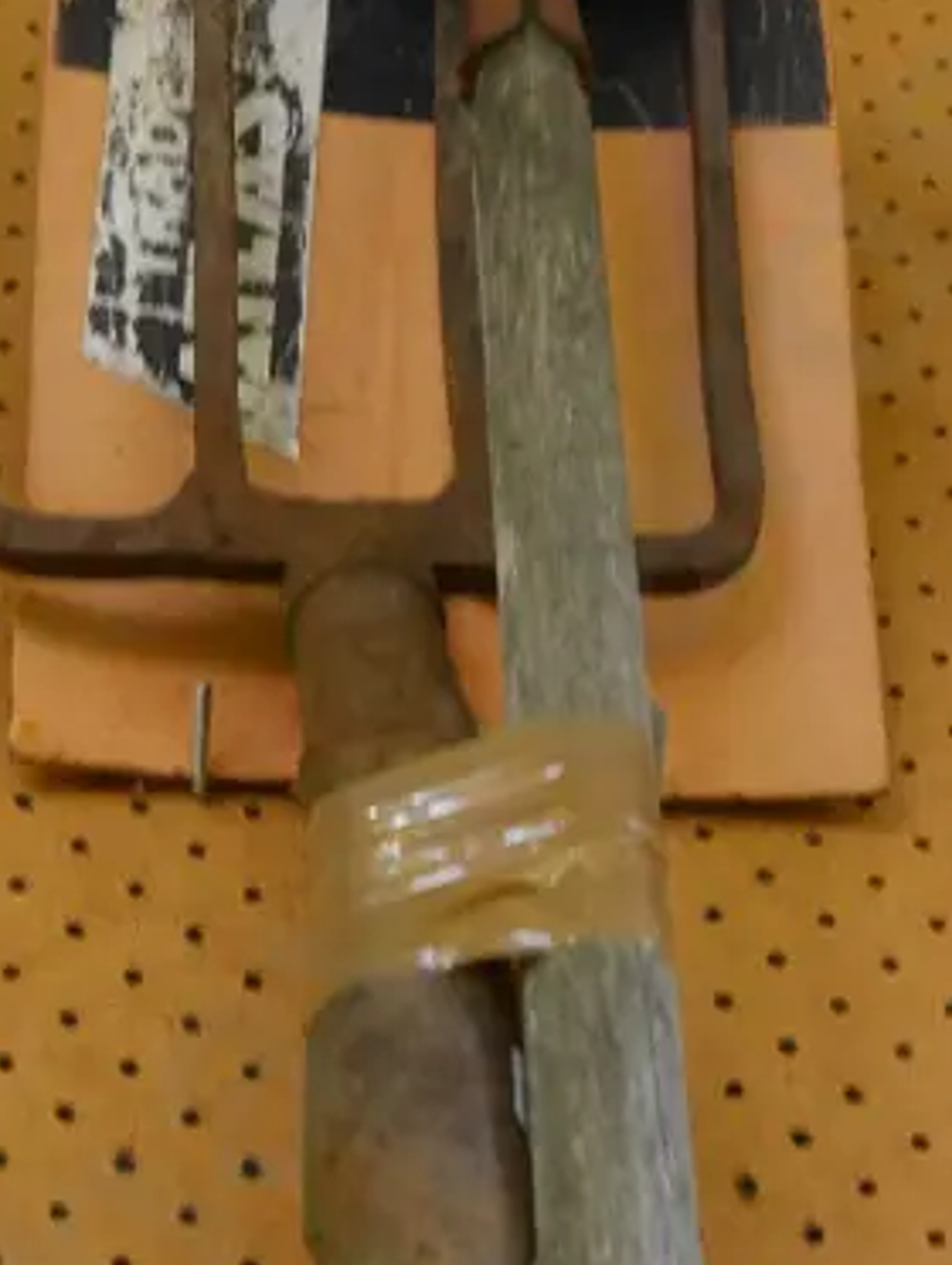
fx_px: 3622
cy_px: 684
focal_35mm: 99
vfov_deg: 19.8
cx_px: 552
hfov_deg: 15.0
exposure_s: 1/10
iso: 3200
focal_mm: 18
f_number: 4.2
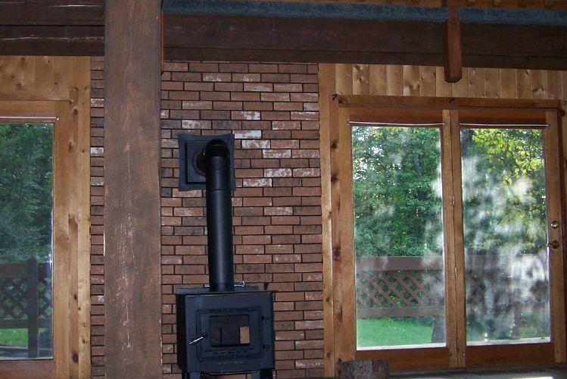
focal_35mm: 54
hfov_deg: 36.8
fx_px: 851
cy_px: 158
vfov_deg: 25.0
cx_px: 266
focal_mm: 6.3
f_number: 2.8
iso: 140
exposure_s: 1/60
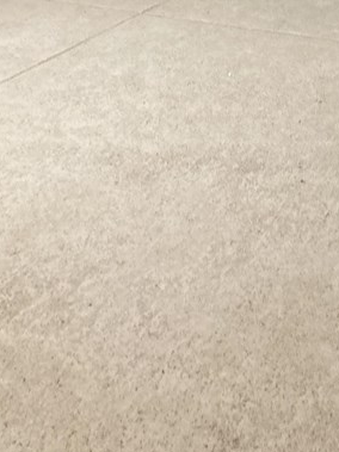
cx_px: 346
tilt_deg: -15.7
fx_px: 928
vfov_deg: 25.1
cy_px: -67
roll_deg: -0.5
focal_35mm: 71
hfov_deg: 20.0
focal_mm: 3.99
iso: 320
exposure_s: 1/40
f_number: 1.8
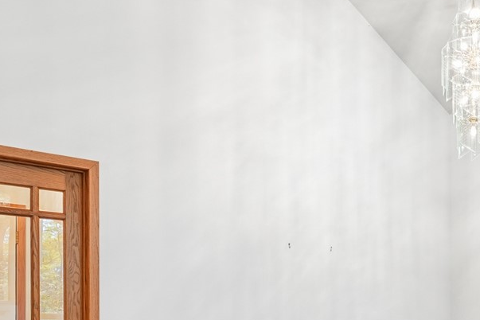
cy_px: 324
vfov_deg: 28.0
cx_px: 416
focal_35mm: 45
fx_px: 600
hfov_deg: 40.8
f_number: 10
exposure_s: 1/8
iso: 400
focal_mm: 16
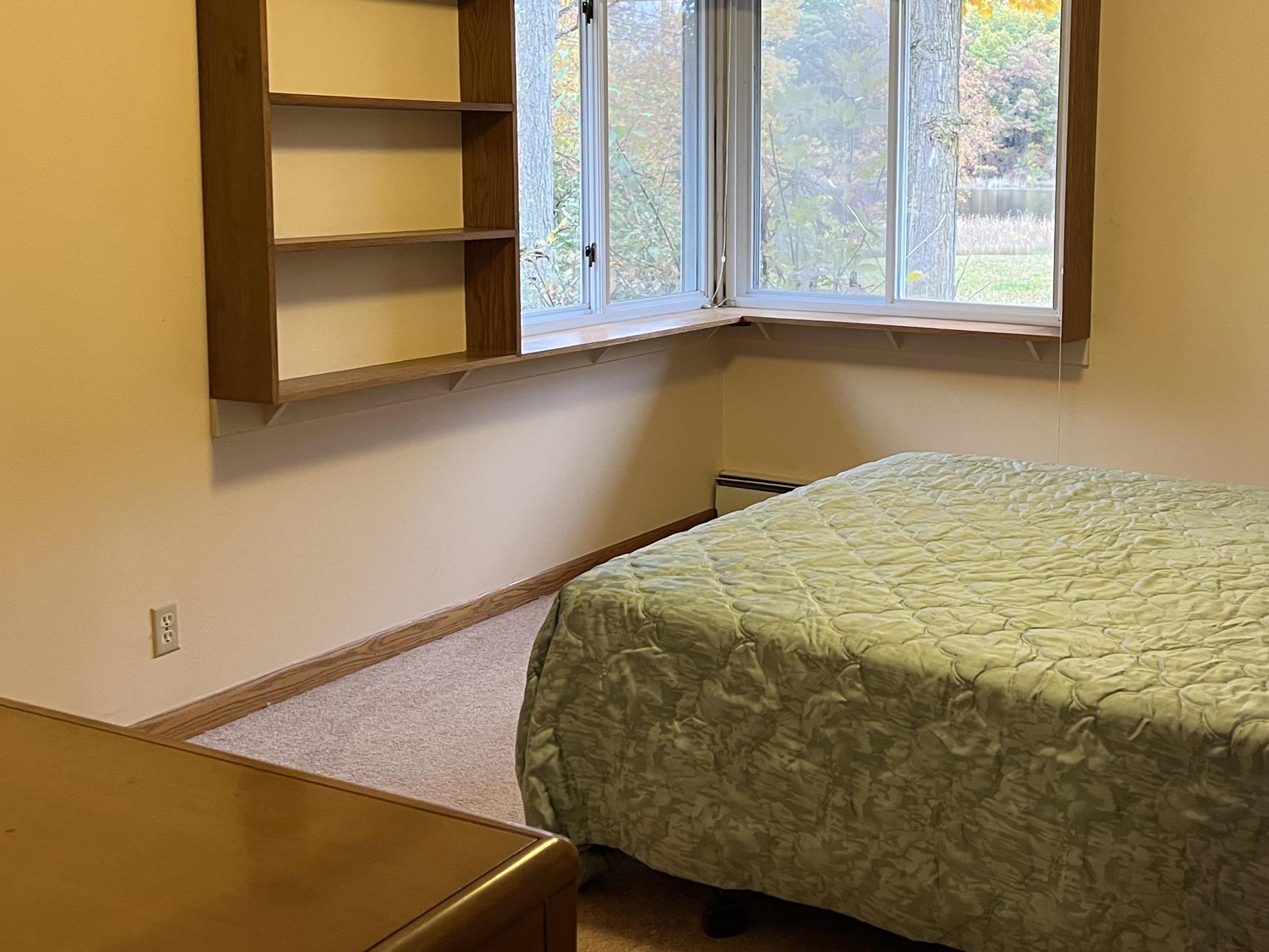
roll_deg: +0.6
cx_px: 838
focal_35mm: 43
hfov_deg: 43.3
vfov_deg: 33.3
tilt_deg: -5.4
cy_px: 320
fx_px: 1576
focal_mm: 5.7
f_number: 1.5
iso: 160
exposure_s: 1/60
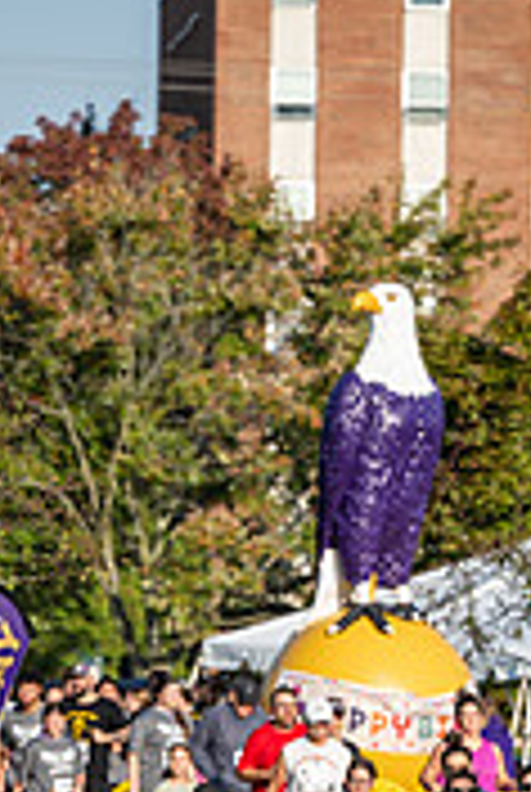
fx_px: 9277
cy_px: 990
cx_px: 549
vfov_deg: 4.9
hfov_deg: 3.3
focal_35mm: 421
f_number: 4.5
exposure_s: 1/640
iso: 100
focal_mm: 165
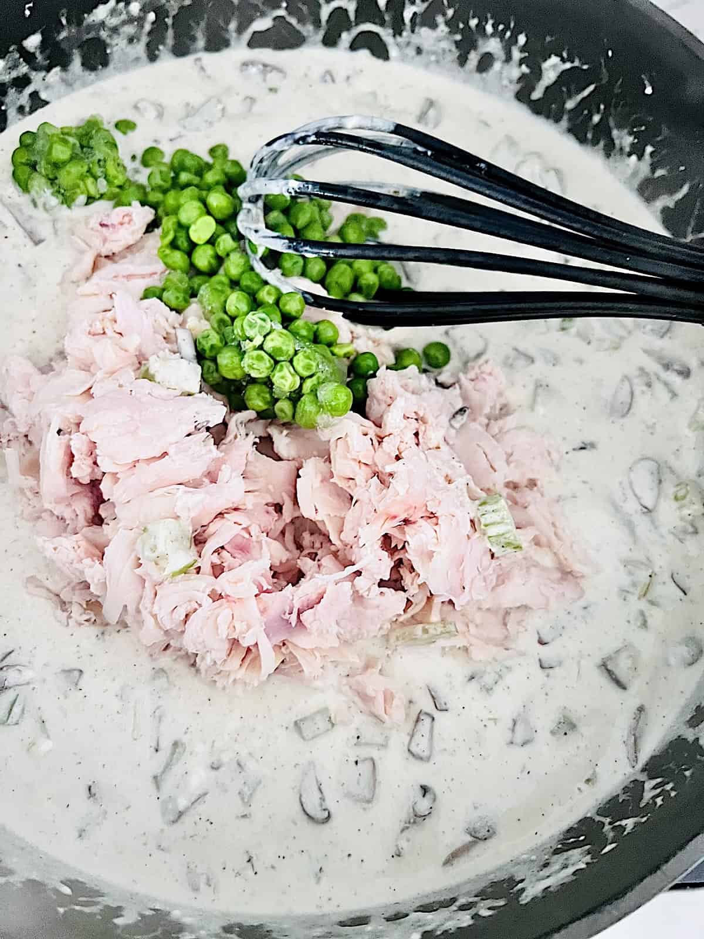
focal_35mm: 26
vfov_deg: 67.3
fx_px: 705
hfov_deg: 53.1
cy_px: 470
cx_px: 352
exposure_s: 1/41
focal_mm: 5.7
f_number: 1.5
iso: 500
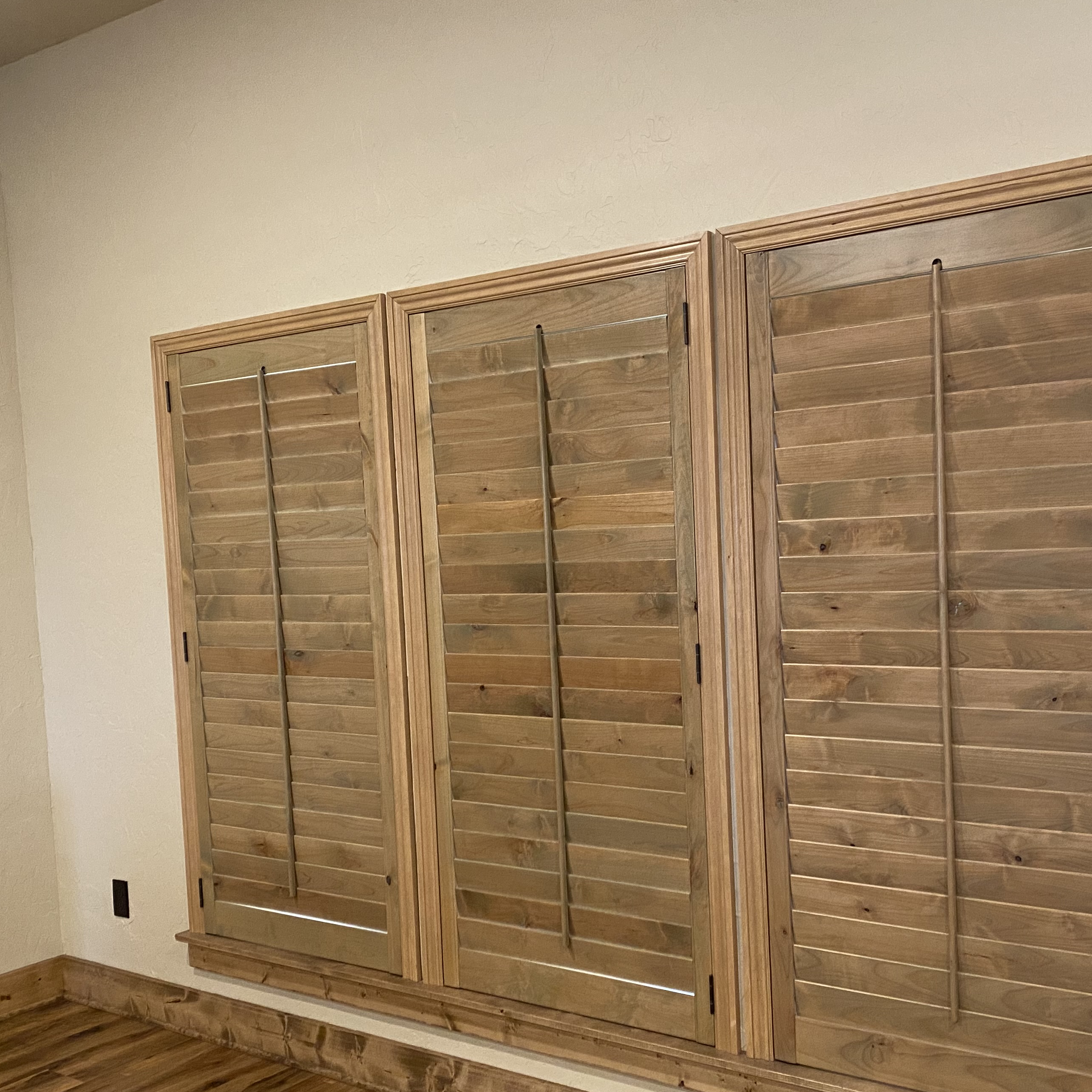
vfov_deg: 45.9
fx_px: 1285
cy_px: 631
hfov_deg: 46.0
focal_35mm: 36
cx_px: 591
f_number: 1.8
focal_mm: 4.25
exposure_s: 1/60
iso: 500
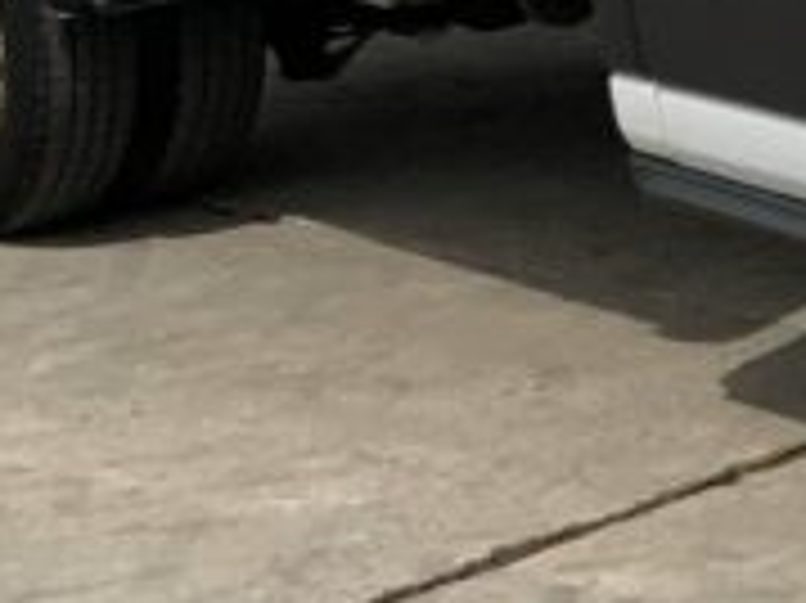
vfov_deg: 8.7
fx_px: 3863
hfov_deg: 10.8
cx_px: 1644
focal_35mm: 166
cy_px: -392
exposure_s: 1/4065
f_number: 1.8
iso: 20
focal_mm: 3
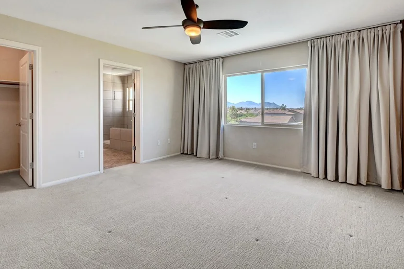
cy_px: 110
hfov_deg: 92.6
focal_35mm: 17
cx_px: 171
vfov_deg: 69.8
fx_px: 191
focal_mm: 14
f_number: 8
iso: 800
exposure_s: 1/50
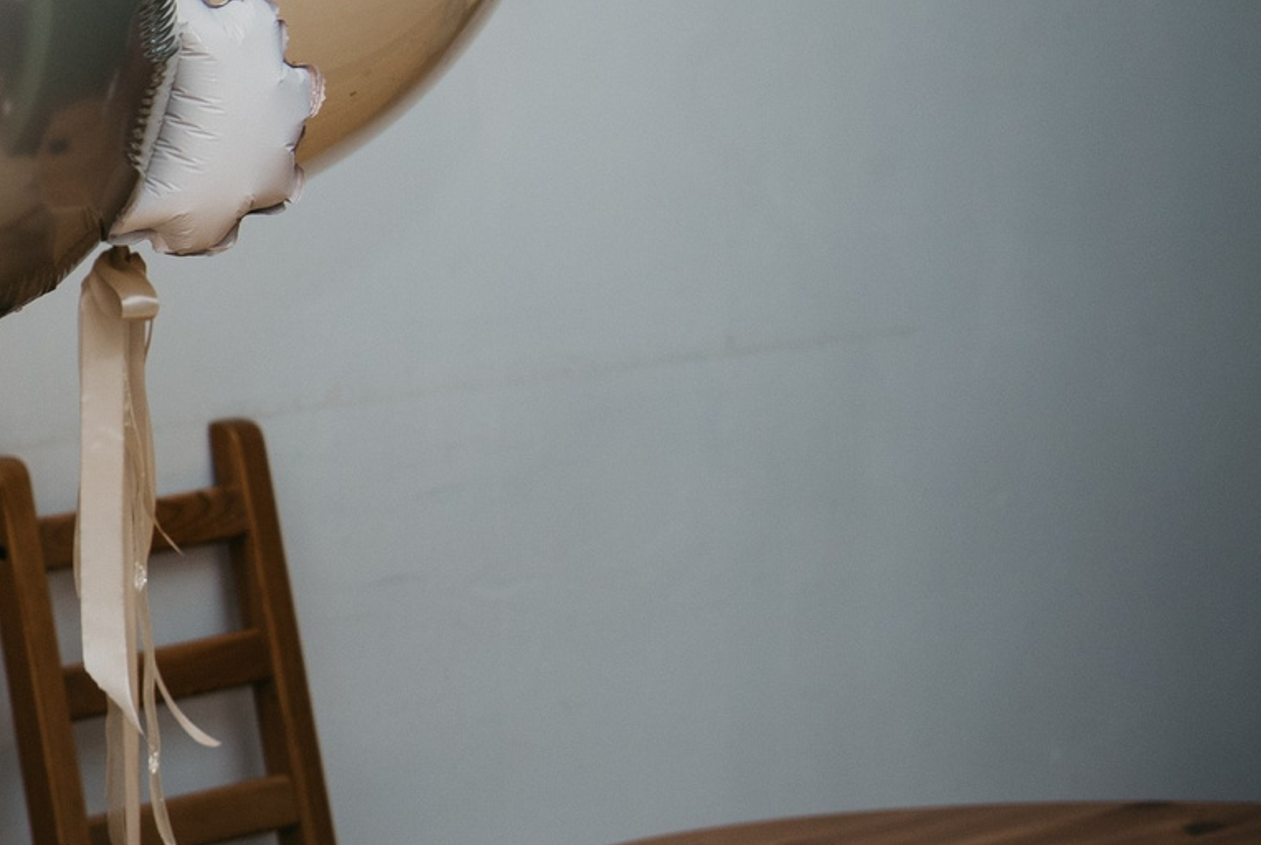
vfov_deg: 11.6
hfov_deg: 15.1
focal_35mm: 119
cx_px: -932
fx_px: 4174
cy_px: 436
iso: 100
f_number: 3.5
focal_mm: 34
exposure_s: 1/160
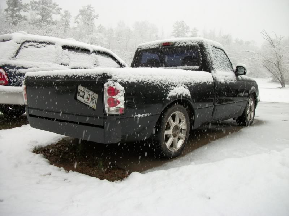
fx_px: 267
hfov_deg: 56.8
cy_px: 108
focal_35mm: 32
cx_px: 144
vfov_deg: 44.2
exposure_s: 1/125
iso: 80
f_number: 2.9
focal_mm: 5.7
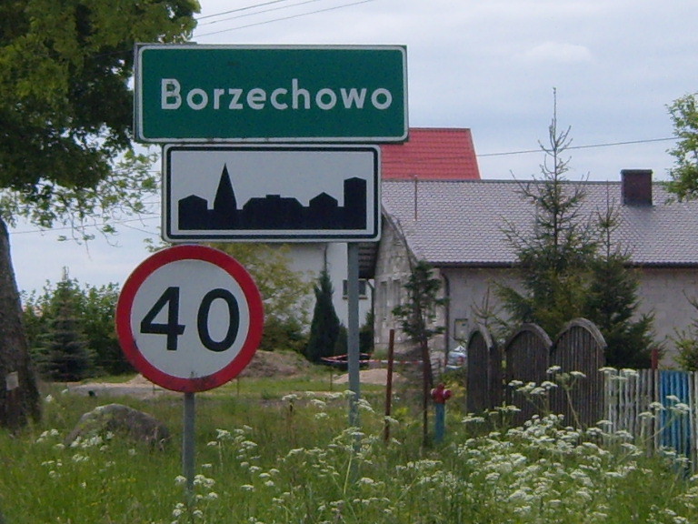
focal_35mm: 35
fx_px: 706
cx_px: 349
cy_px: 262
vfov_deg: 40.7
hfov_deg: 52.6
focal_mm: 7.4
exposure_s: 1/350
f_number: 7.1
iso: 80
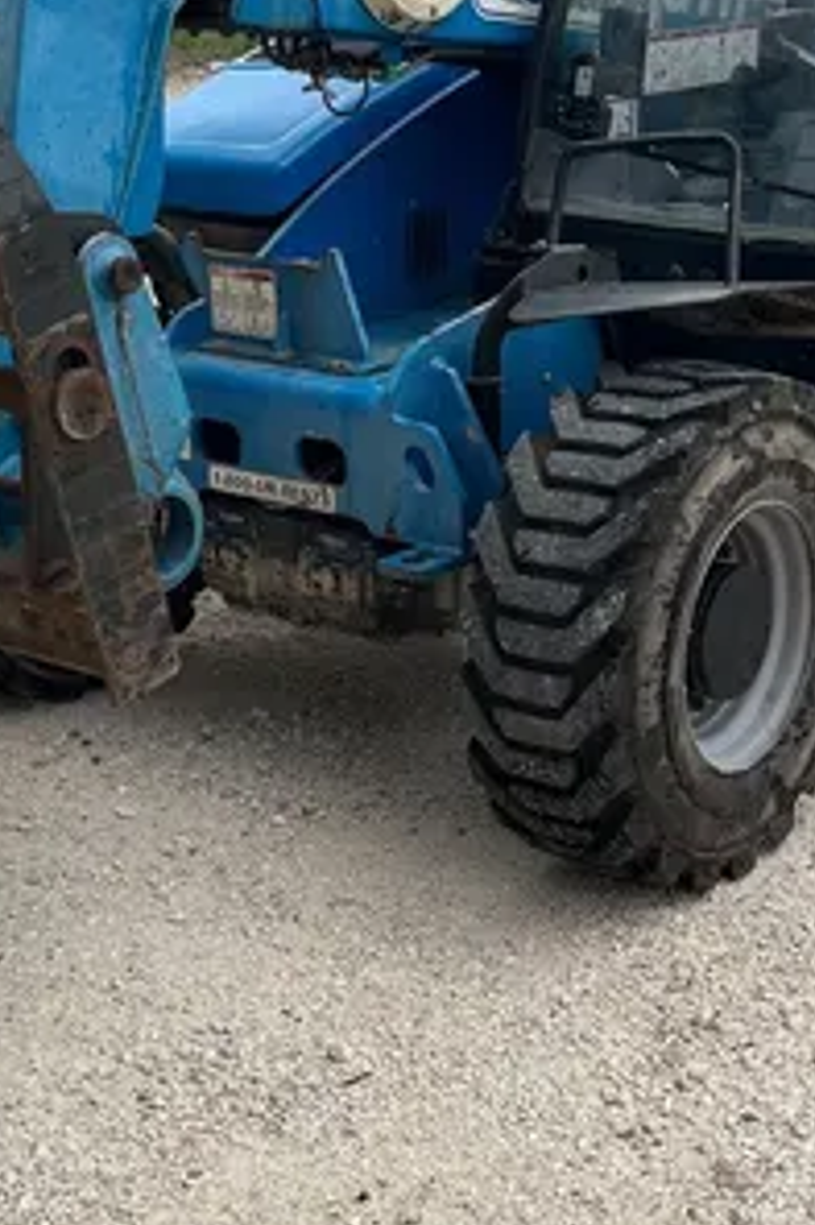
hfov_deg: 20.3
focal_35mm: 67
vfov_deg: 30.1
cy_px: 619
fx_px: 2278
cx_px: 480
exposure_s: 1/618
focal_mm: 5.1
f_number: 1.6
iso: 50
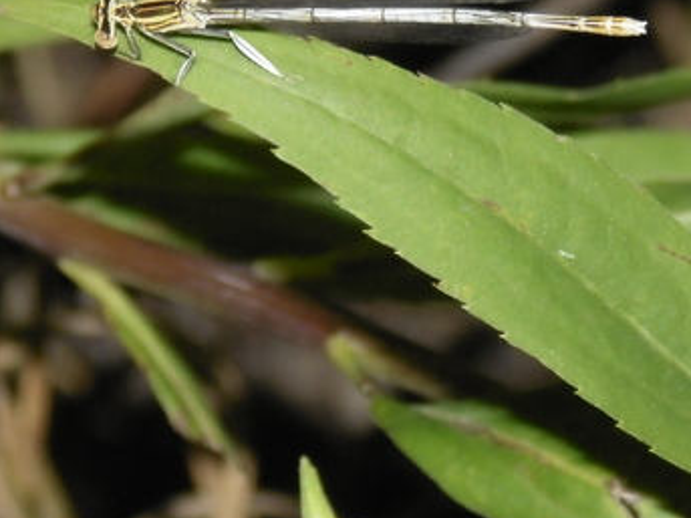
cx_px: 438
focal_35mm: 639
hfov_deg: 3.1
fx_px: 12751
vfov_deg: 2.3
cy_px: 73
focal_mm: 47.3
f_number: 5.7
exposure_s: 1/160
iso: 200
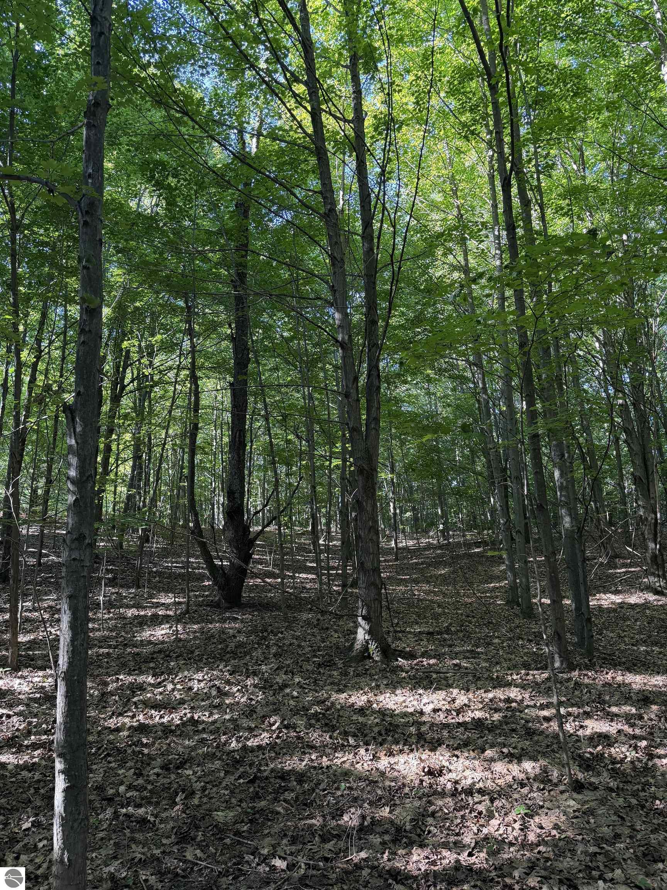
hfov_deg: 56.8
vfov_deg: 71.6
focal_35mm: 24
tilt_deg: +11.4
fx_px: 617
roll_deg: +0.8
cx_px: 334
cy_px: 445
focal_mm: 6.76
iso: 200
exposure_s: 1/121
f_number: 1.78
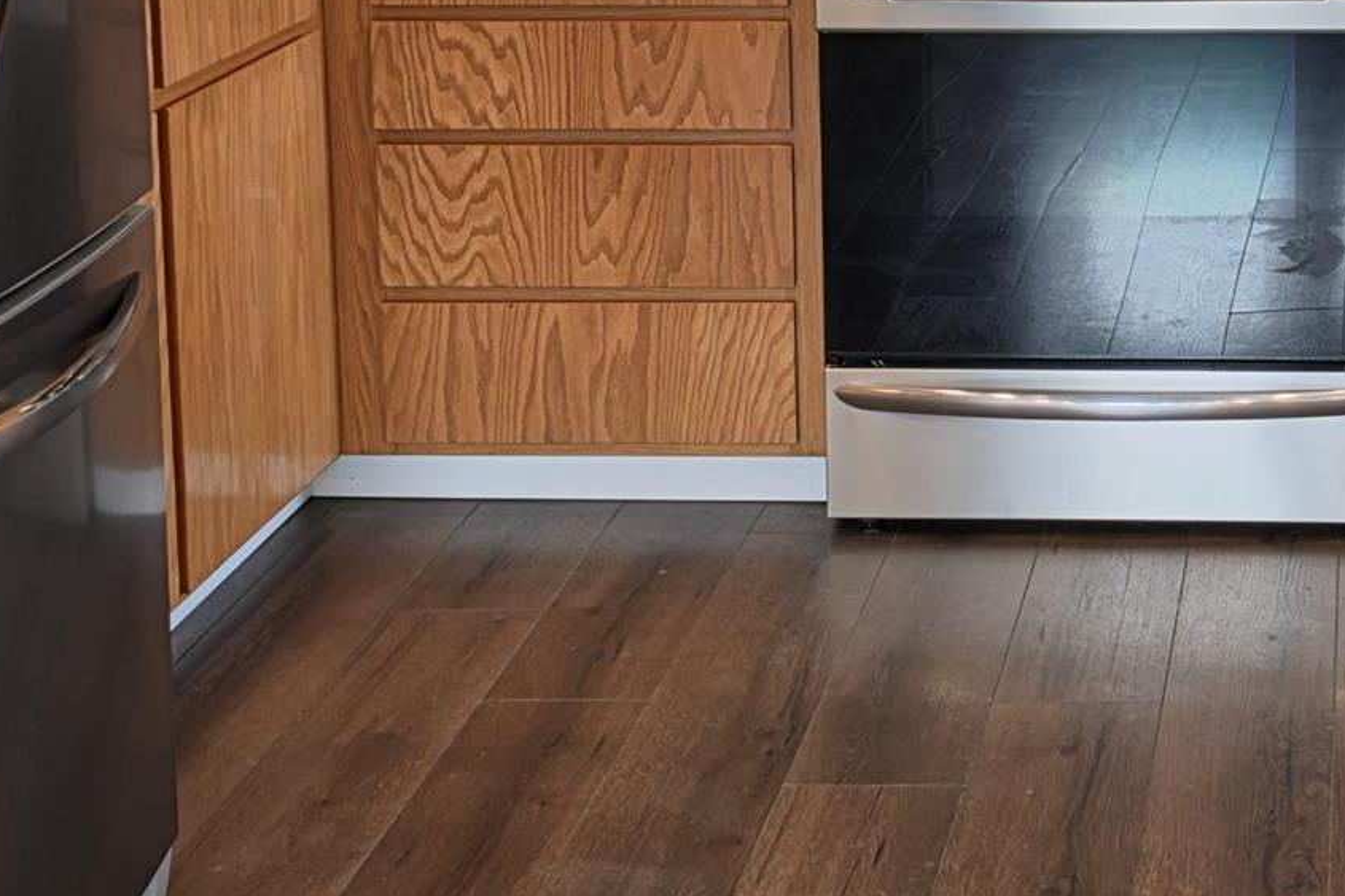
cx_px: 1227
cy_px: -18
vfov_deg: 15.4
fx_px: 3250
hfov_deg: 22.8
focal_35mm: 87
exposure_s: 1/120
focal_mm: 6.5
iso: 80
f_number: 1.4
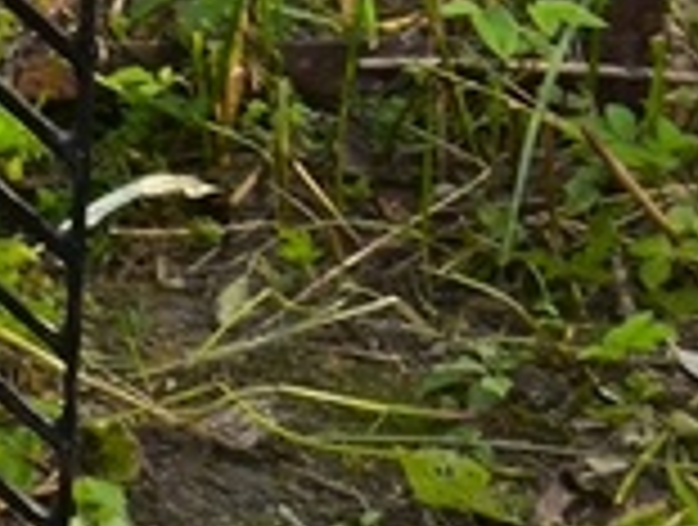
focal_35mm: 257
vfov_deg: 5.8
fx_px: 5194
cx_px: -1042
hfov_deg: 7.2
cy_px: -121
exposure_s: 1/166
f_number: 1.7
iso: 50
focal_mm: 4.71
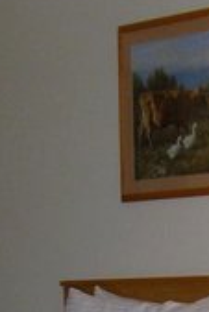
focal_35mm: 172
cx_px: 326
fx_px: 1495
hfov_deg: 7.8
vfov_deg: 11.6
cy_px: 408
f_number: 2.8
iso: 120
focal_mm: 5.8
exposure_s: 1/45
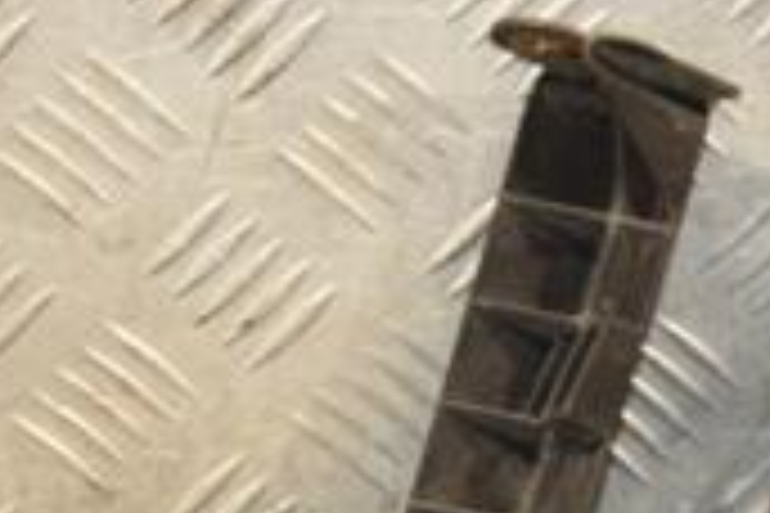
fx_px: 4727
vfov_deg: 6.2
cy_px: 670
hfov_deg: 9.2
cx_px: 788
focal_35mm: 221
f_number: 4.8
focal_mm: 42
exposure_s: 1/100
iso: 800
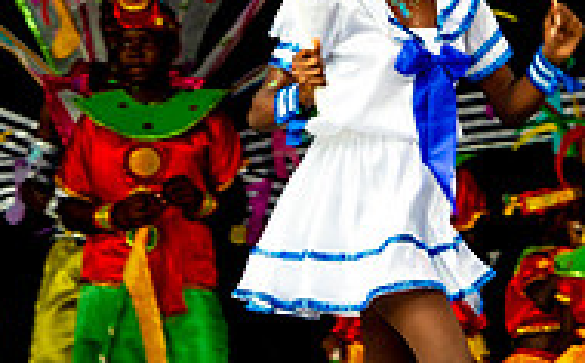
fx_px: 10758
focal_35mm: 676
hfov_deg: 3.1
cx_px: 207
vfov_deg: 1.9
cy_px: 133
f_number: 5.6
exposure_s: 1/200
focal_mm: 120
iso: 160
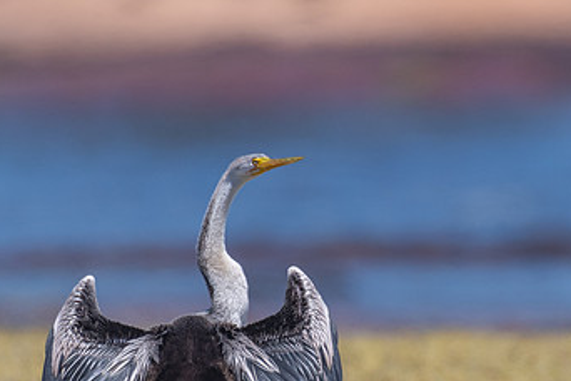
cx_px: 537
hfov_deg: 1.5
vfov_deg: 1.0
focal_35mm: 1353
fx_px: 21458
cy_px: 211
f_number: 5.6
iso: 180
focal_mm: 500
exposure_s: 1/1250
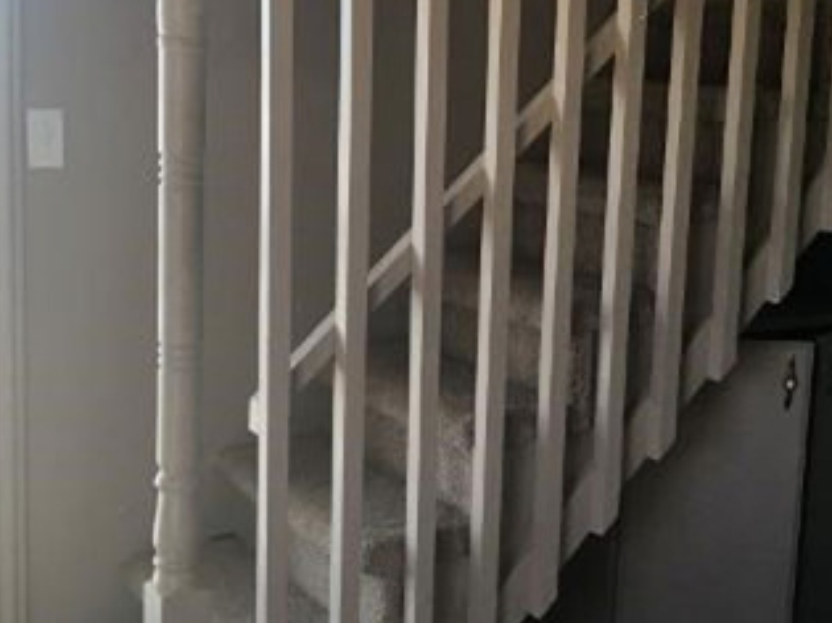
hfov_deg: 32.5
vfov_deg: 24.8
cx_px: 541
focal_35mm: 59
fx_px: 1418
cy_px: 312
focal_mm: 4.15
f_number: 2.2
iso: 25
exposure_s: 1/30
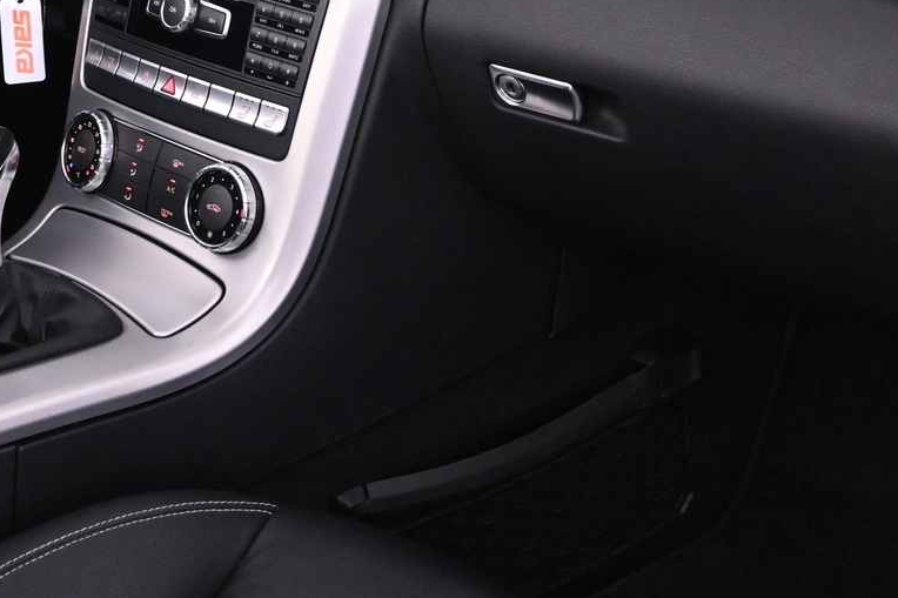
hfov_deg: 28.7
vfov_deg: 18.9
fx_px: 1746
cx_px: 337
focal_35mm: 70
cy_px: -12
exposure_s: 1/50
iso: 3200
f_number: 4
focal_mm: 22
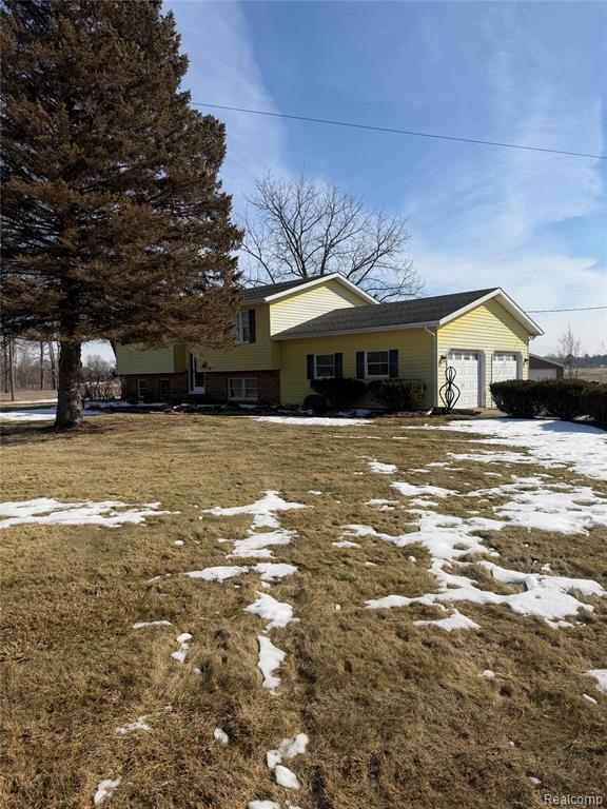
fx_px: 561
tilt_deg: +0.3
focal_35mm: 24
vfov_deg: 71.6
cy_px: 404
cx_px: 304
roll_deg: +1.4
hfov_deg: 56.8
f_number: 1.78
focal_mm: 6.76
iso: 80
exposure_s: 1/8130
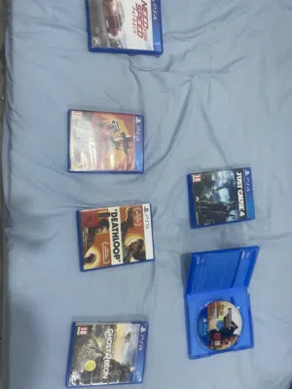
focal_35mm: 26
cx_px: 146
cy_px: 194
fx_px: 292
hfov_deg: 53.1
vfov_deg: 67.3
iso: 100
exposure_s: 1/50
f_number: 1.8
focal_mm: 4.25
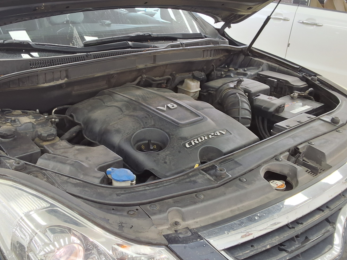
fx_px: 351
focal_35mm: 35
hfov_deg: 52.3
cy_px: 110
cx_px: 140
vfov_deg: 40.6
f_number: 1.9
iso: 64
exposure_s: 1/60
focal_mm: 2.91
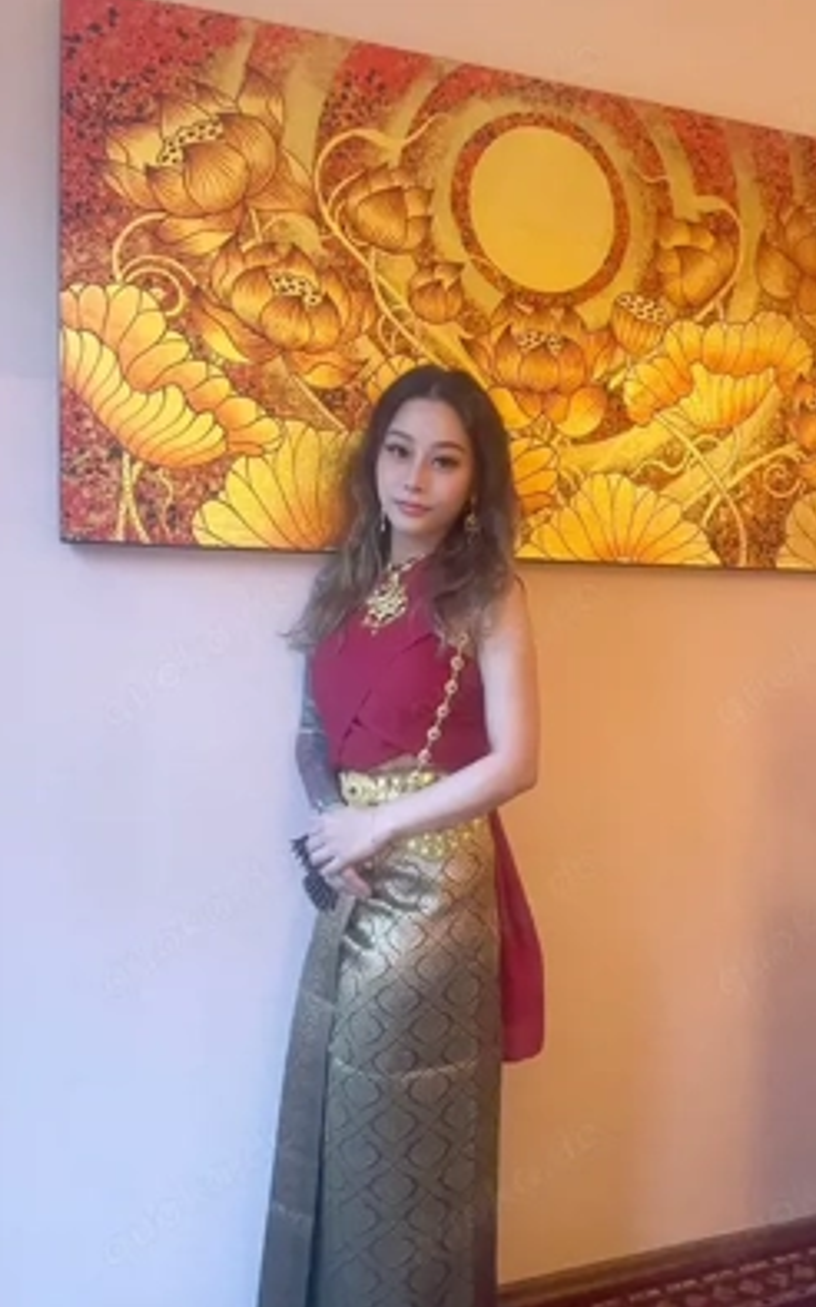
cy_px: 657
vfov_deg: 66.5
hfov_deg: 44.4
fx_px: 997
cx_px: 468
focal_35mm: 28
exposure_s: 1/25
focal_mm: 4.2
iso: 800
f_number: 1.6
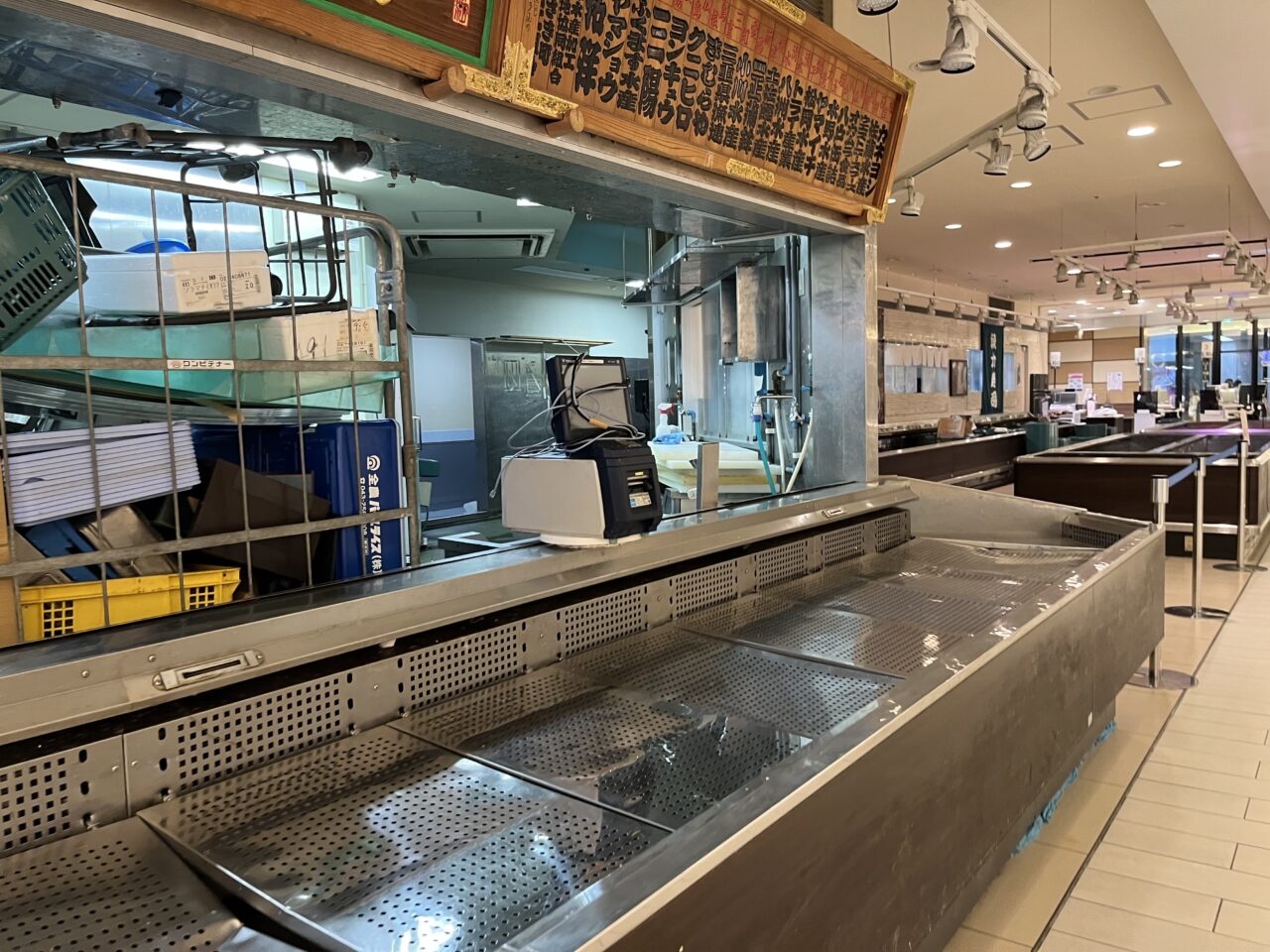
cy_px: 476
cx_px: 635
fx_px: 954
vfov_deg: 53.1
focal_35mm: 26
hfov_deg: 67.3
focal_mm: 5.1
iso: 125
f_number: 1.6
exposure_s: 1/50
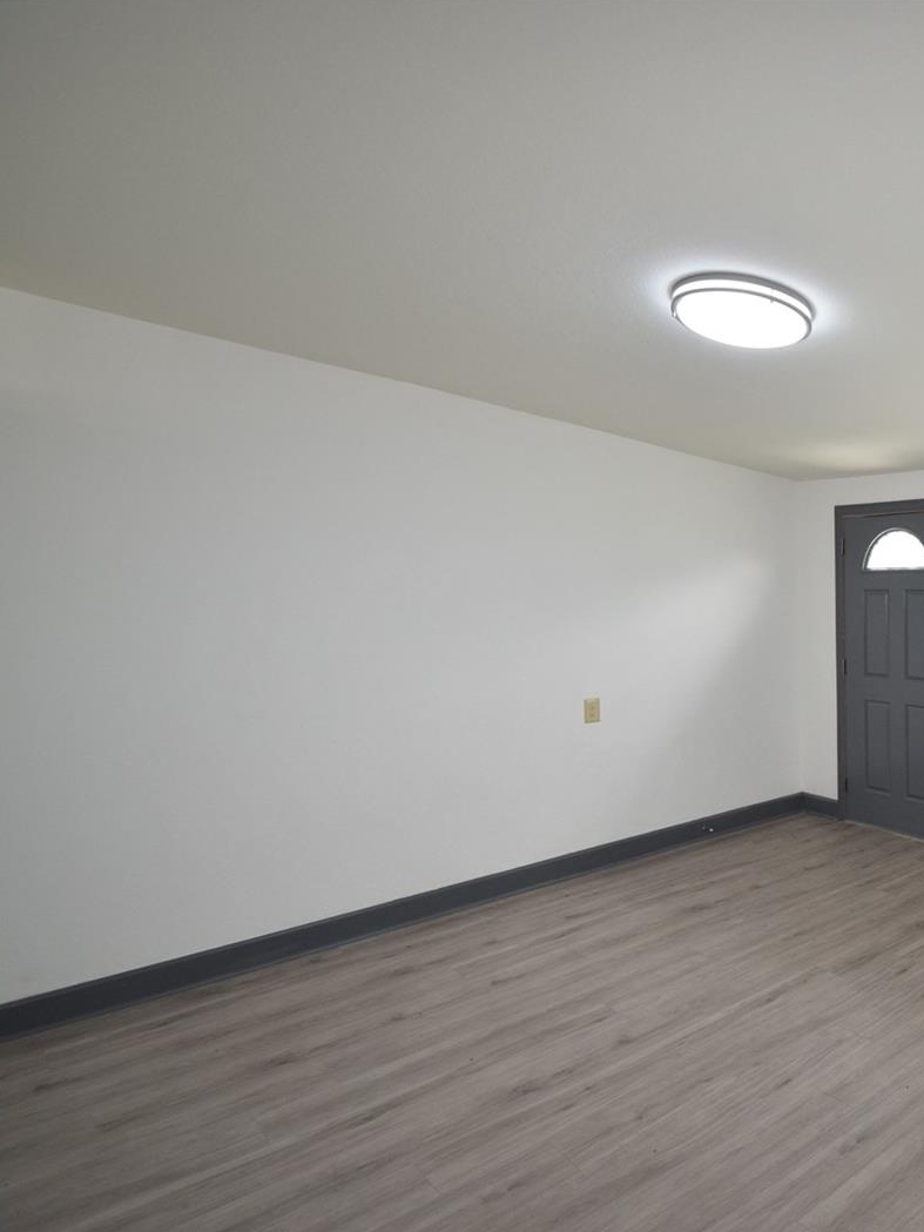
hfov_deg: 50.3
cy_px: 621
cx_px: 911
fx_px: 783
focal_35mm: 22
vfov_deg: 76.4
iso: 800
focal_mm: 10
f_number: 5.6
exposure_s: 1/125
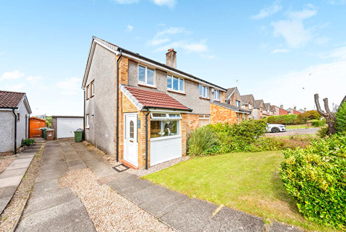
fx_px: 115
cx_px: 173
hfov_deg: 112.6
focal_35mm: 12
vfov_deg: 90.1
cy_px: 116
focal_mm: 12
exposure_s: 1/200
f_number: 8
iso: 800
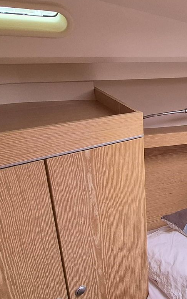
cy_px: 156
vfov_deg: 56.7
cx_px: 218
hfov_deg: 31.8
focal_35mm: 34
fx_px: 277
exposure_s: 1/100
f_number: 2.2
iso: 80
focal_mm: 1.74
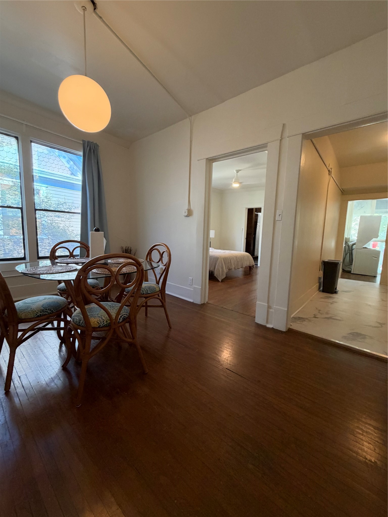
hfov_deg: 85.7
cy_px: 258
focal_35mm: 14
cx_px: 194
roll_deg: -2.5
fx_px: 209
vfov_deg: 102.1
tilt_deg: -5.9
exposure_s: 1/60
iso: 320
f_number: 2.2
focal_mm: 2.22
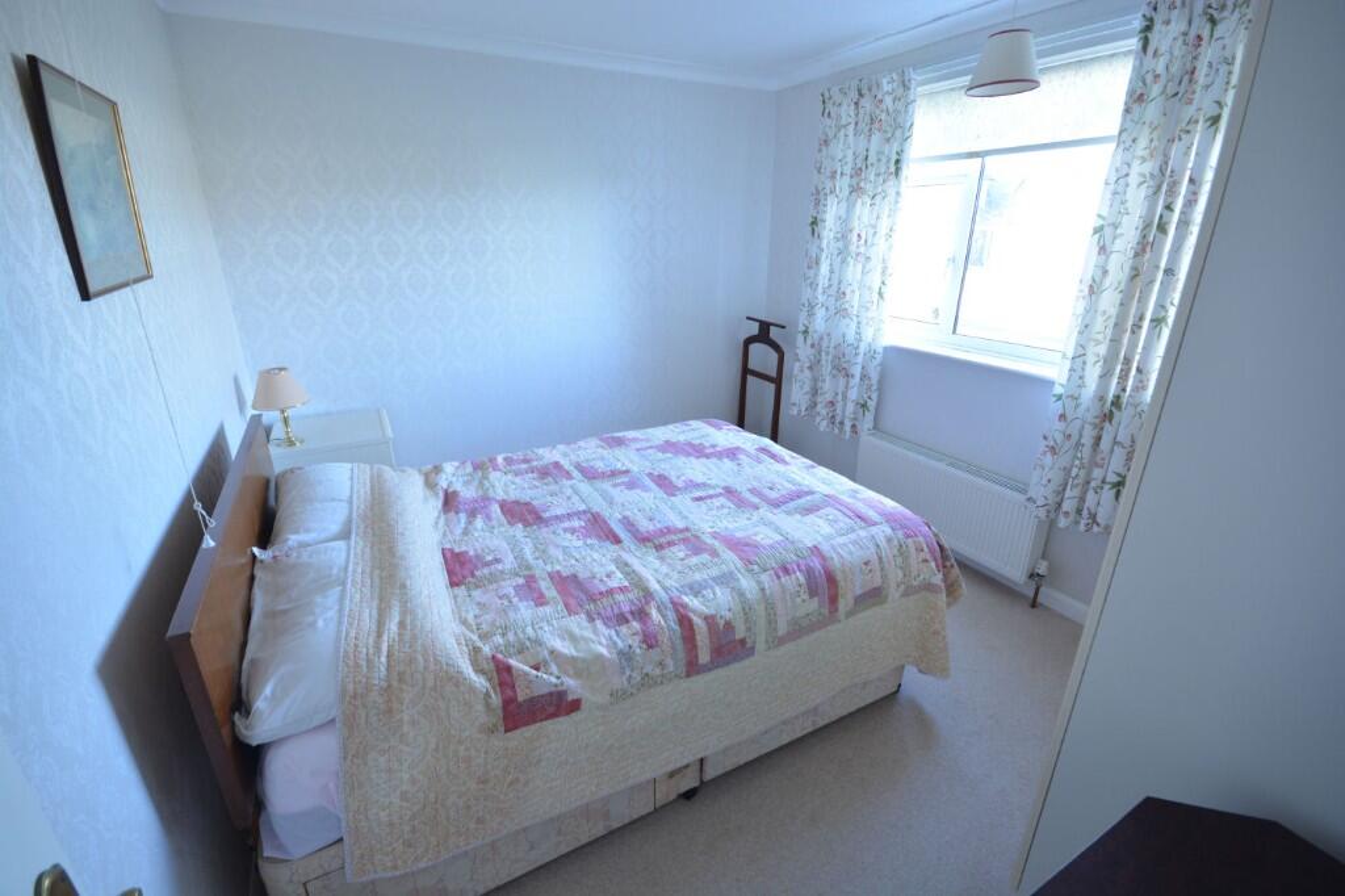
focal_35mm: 15
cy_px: 448
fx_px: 560
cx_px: 672
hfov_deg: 100.4
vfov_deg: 77.3
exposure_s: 1/10
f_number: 8
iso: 400
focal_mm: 10
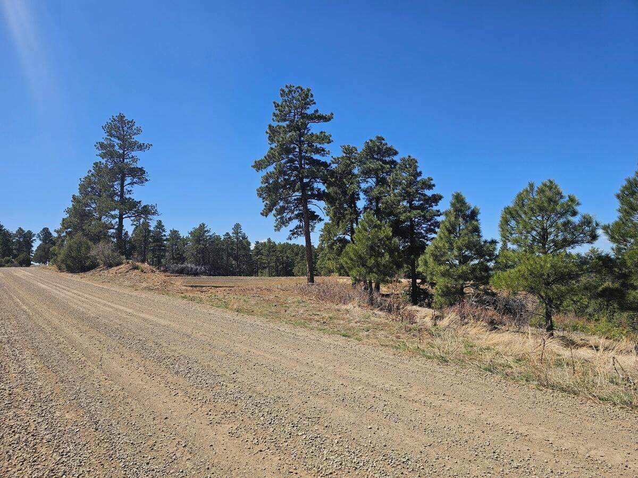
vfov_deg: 58.9
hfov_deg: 73.9
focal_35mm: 23
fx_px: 424
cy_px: 239
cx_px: 319
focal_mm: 6.3
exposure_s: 1/892
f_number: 1.7
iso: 10
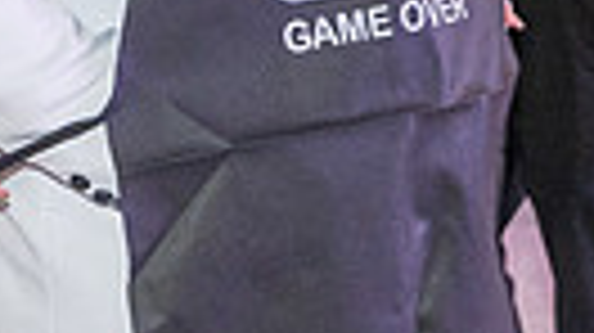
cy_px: -205
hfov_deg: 8.5
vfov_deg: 4.7
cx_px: 297
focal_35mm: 253
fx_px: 3982
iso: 2500
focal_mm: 55
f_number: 5.6
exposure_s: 1/80
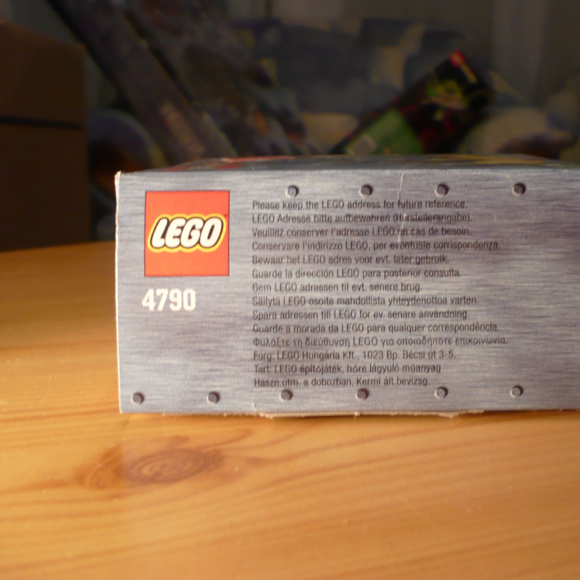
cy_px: 286
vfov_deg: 40.0
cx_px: 335
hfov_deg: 39.9
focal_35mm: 42
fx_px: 796
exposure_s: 1/10
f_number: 2.8
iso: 100
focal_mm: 5.8
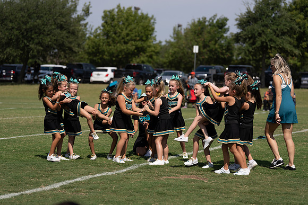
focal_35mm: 100
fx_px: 856
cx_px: 154
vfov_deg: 13.7
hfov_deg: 20.4
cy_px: 102
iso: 100
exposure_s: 1/3200
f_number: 2.8
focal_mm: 100
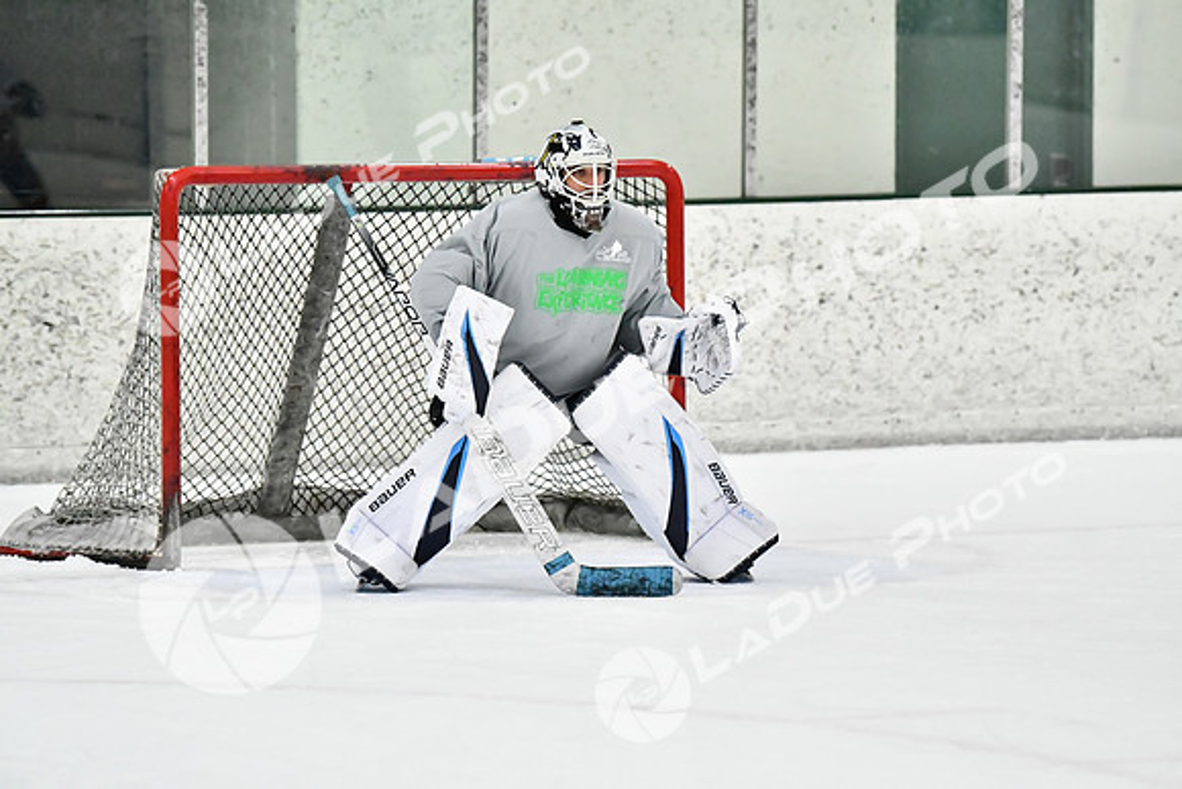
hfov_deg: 11.0
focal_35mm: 188
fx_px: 6157
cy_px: 394
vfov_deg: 7.3
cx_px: 591
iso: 6400
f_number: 2.8
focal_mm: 125
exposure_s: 1/2000
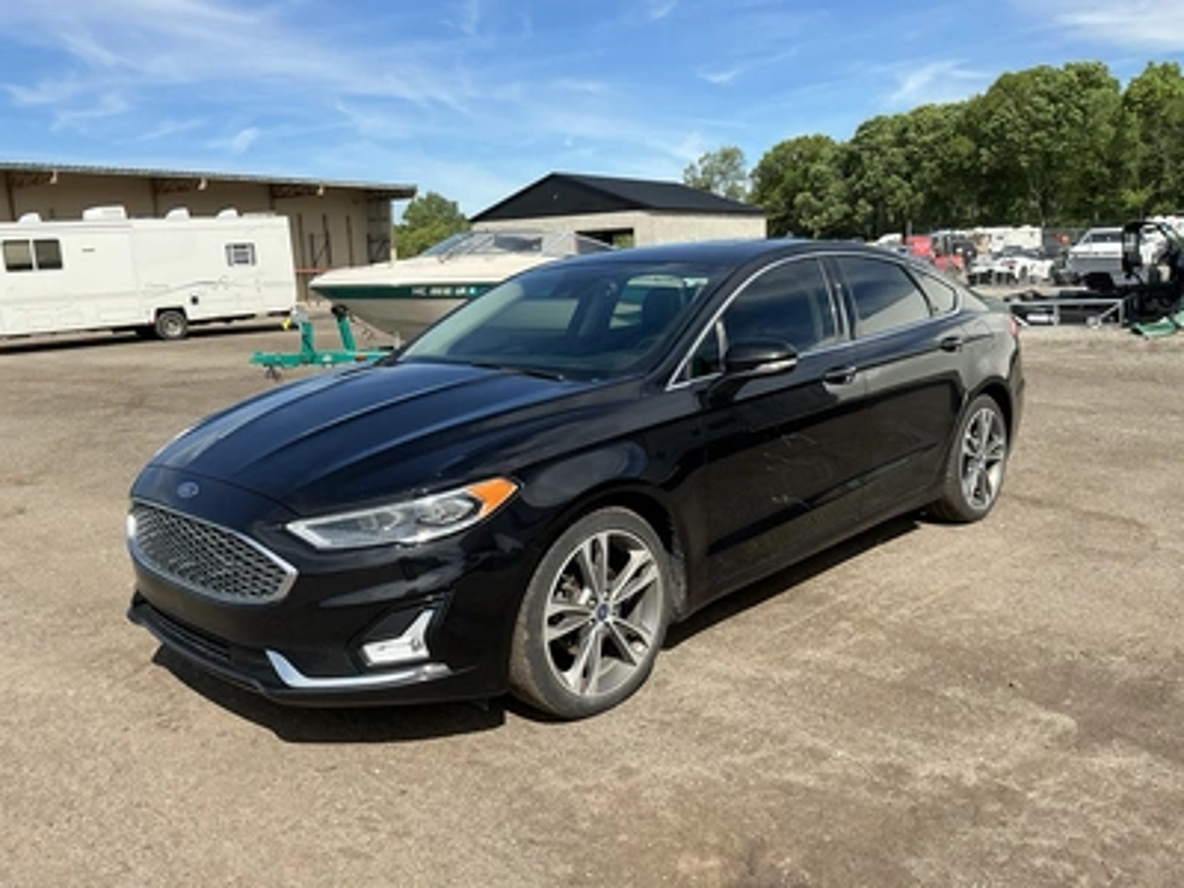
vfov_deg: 49.7
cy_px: 444
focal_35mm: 28
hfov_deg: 63.4
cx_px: 592
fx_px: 958
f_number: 1.8
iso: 25
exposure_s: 1/1786
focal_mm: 3
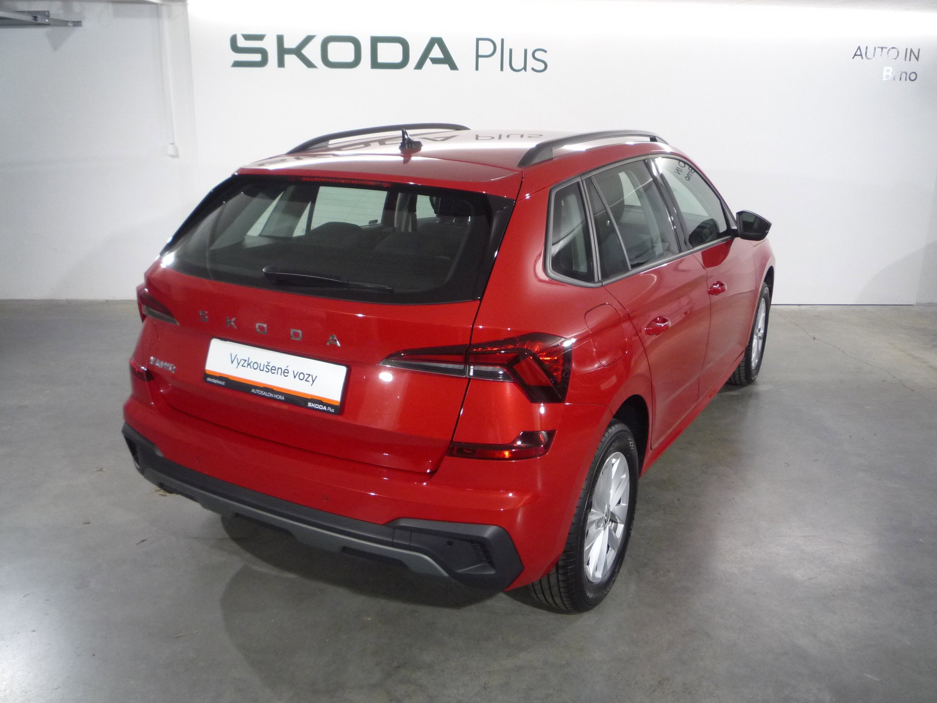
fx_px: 812
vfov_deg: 46.8
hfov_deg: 60.0
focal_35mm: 30
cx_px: 468
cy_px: 352
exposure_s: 1/30
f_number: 3.3
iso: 250
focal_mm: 5.2
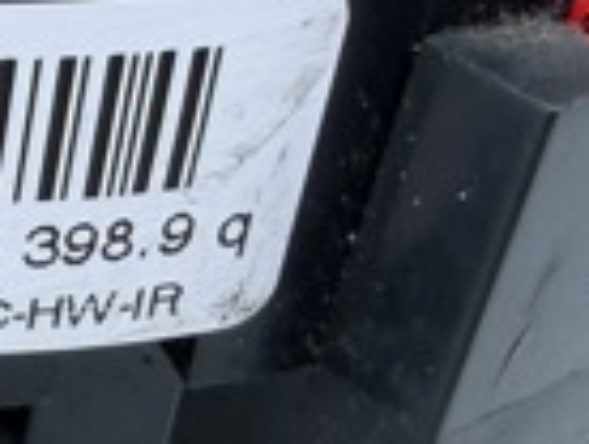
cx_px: -137
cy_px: 442
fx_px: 1892
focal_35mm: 111
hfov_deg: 16.9
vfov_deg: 13.2
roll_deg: -0.9
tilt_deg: -26.9
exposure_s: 1/413
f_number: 2.2
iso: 50
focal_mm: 2.22
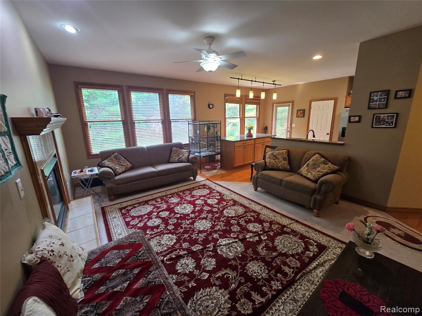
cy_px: 158
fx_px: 158
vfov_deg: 89.9
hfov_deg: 106.2
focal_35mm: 13
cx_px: 211
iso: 160
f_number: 2.2
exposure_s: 1/60
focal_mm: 2.2
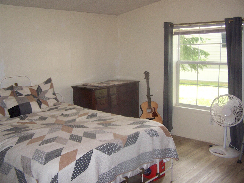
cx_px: 122
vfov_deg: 37.7
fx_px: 268
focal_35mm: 38
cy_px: 92
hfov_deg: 49.0
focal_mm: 6.3
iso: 140
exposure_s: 1/60
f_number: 2.8
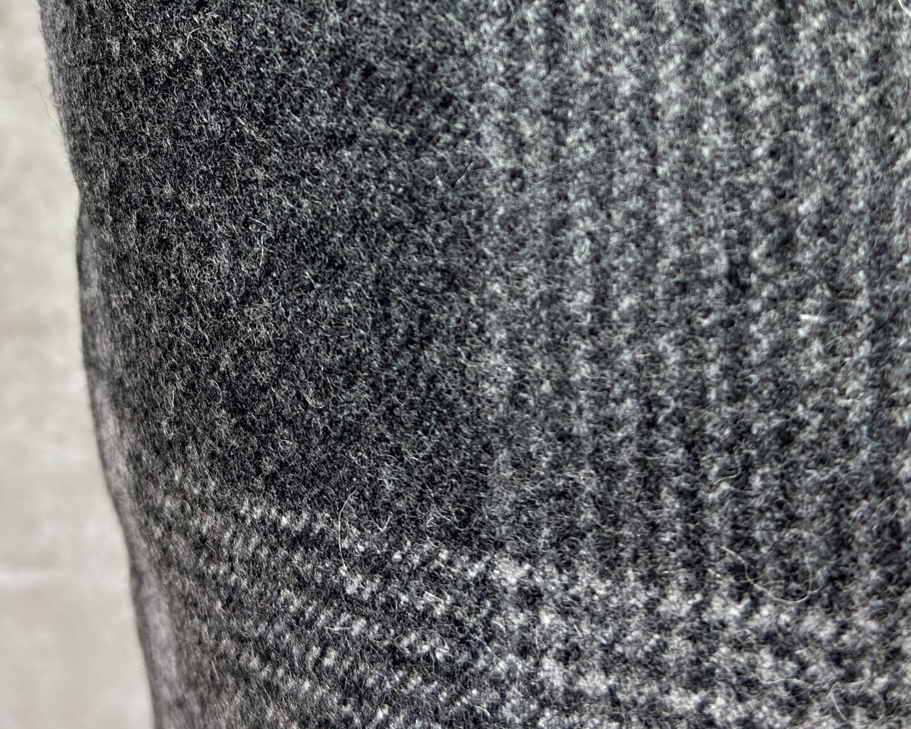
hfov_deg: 23.3
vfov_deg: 18.2
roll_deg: +1.3
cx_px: 389
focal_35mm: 82
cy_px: -34
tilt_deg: -14.4
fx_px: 2211
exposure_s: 1/120
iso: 64
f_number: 1.78
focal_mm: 6.86
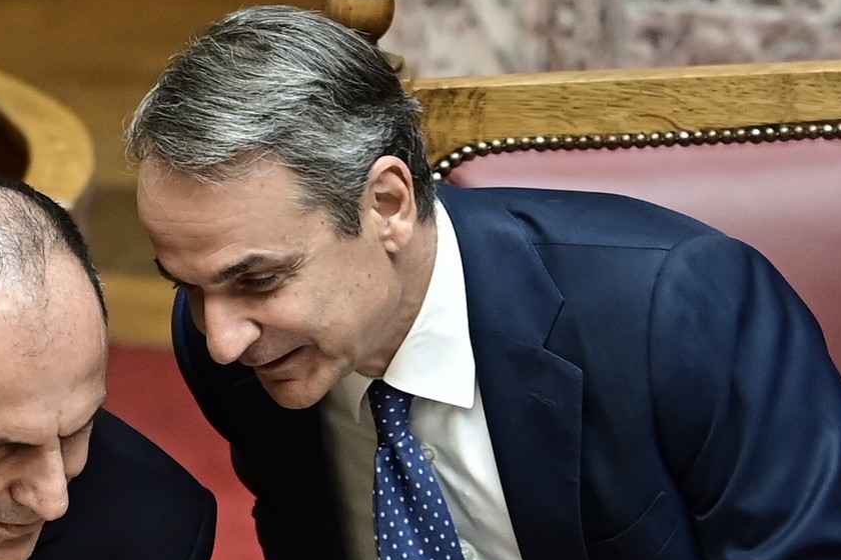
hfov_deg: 3.2
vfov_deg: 2.1
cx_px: 121
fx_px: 15020
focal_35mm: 643
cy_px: 482
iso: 800
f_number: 2.8
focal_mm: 200
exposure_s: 1/320
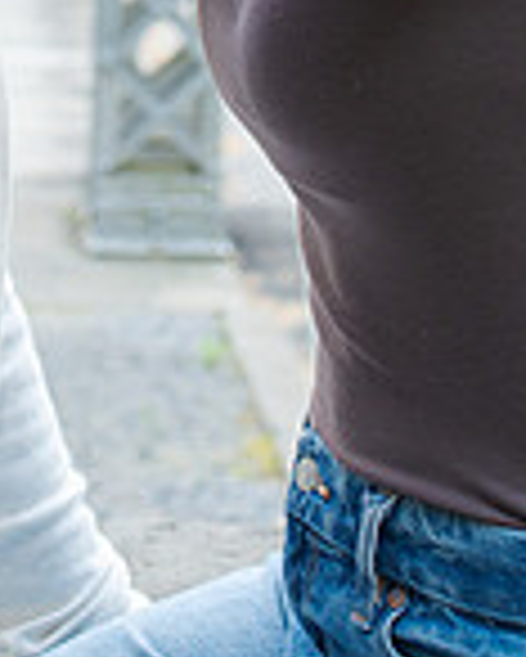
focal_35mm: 101
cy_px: -184
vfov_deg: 17.8
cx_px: 20
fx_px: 1963
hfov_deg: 15.0
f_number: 3.5
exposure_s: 1/320
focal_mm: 35
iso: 1000
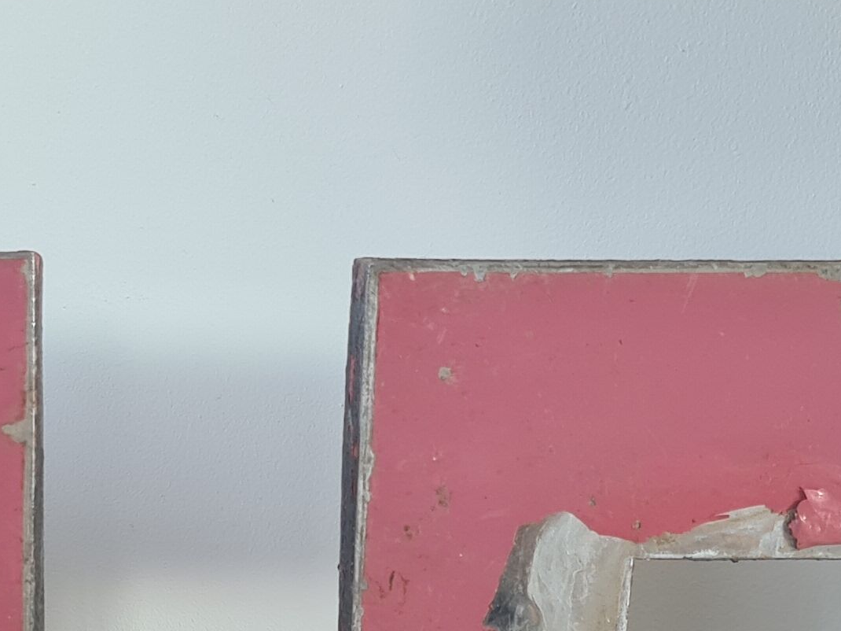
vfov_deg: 13.8
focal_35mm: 98
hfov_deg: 19.7
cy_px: 1065
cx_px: 83
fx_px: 2380
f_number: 1.8
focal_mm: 5.4
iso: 80
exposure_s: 1/50
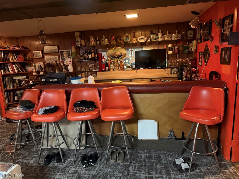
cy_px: 90
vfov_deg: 56.8
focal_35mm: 24
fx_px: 166
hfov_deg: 71.6
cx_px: 120
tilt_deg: -9.0
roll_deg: +2.8
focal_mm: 6.76
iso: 1000
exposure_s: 1/30
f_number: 1.78
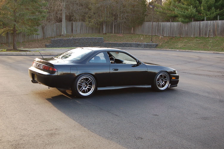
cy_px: 74
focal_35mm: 46
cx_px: 112
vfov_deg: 28.9
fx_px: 289
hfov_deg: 42.4
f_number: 5.6
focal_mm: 31
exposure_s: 1/125
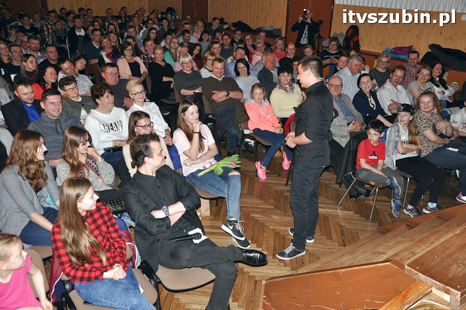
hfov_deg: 57.3
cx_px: 233
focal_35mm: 33
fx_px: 427
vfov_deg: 39.9
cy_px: 155
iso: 1000
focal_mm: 22
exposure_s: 1/60
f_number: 4.5
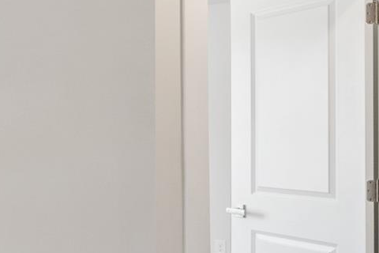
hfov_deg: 22.0
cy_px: 140
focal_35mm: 64
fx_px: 674
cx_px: -273
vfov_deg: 21.2
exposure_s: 1/20
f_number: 11
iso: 400
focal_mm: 15
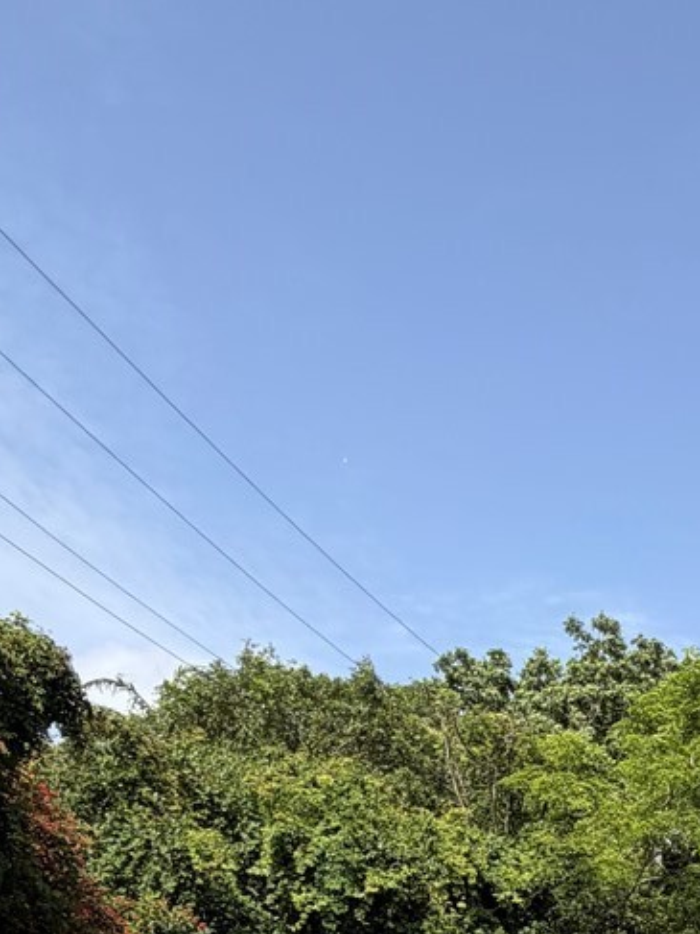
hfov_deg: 23.9
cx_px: 1087
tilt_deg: +6.7
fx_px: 1241
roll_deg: -1.3
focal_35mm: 46
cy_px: 1038
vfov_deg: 35.1
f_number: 2.2
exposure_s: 1/770
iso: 25
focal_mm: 2.22
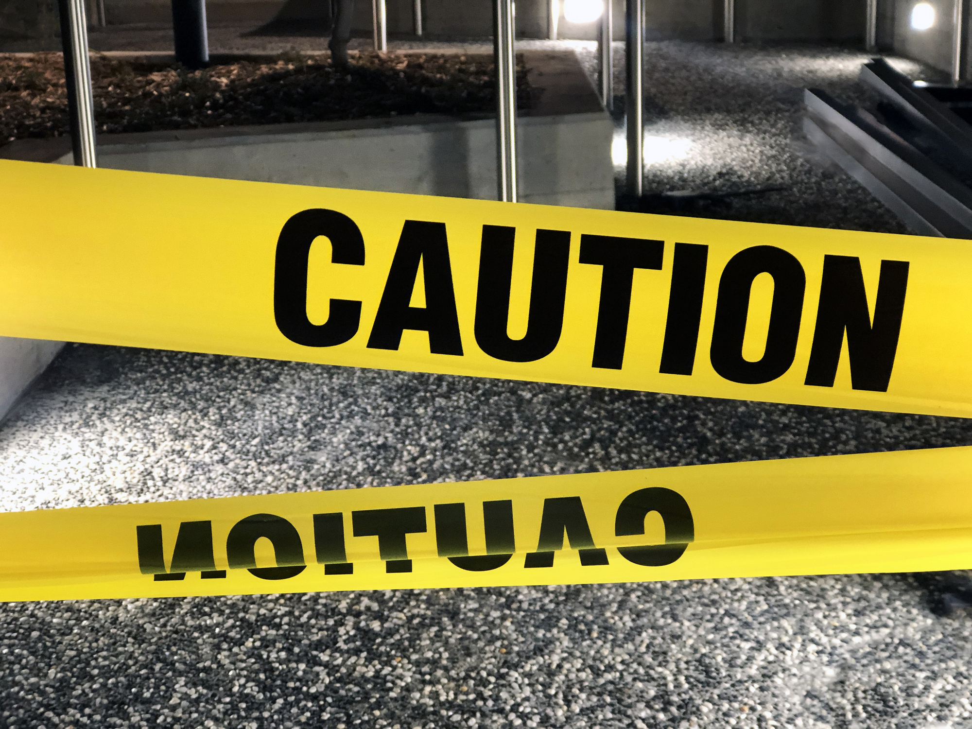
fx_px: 1601
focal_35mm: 57
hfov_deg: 33.8
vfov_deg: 25.7
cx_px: 486
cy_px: 364
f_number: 2.8
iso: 400
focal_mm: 6.6
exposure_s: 1/50
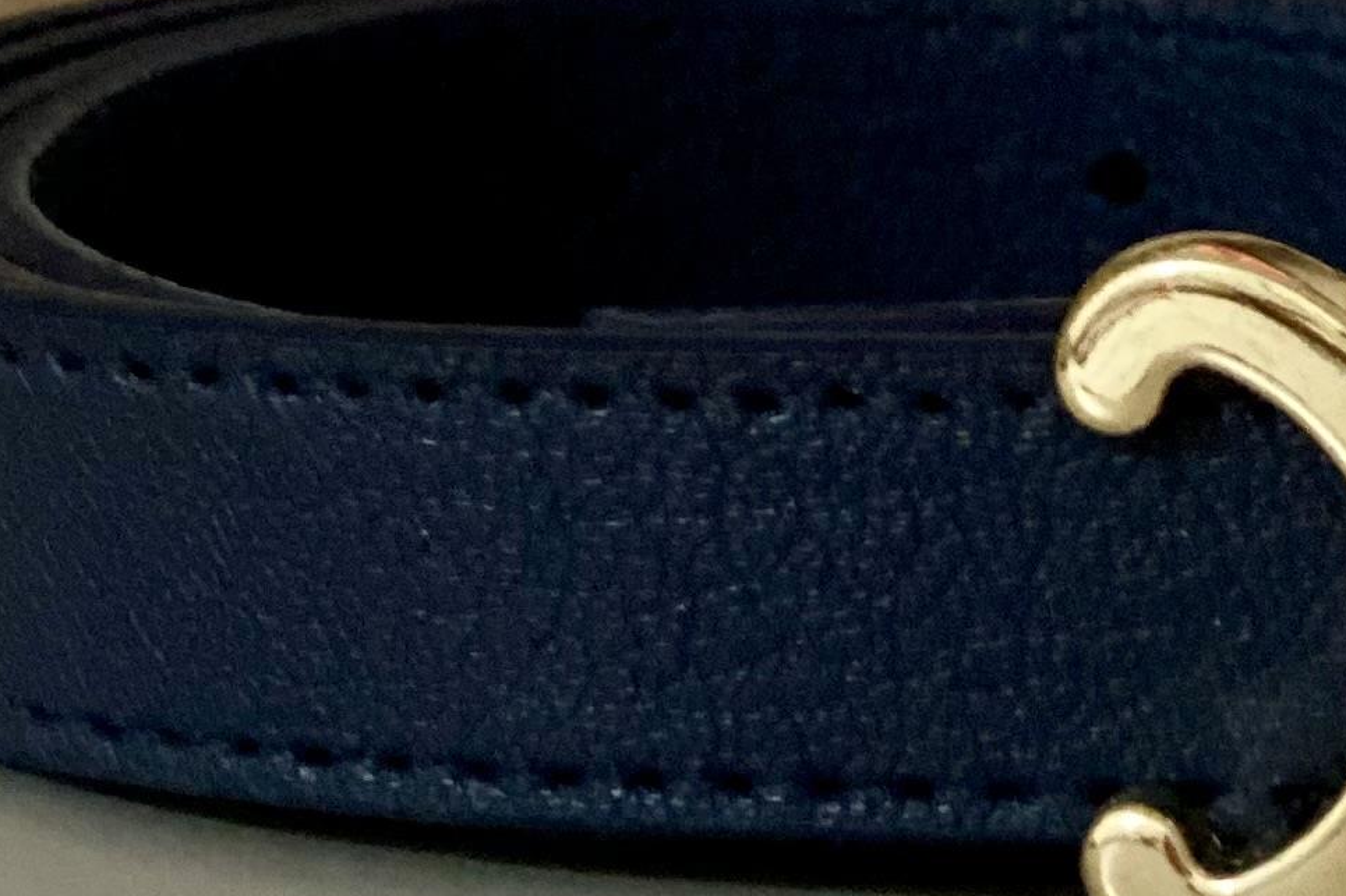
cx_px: 1165
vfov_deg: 6.1
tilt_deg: -14.1
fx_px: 8448
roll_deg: +0.0
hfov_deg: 9.1
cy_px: 417
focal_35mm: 226
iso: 400
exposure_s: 1/20
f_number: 2
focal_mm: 6
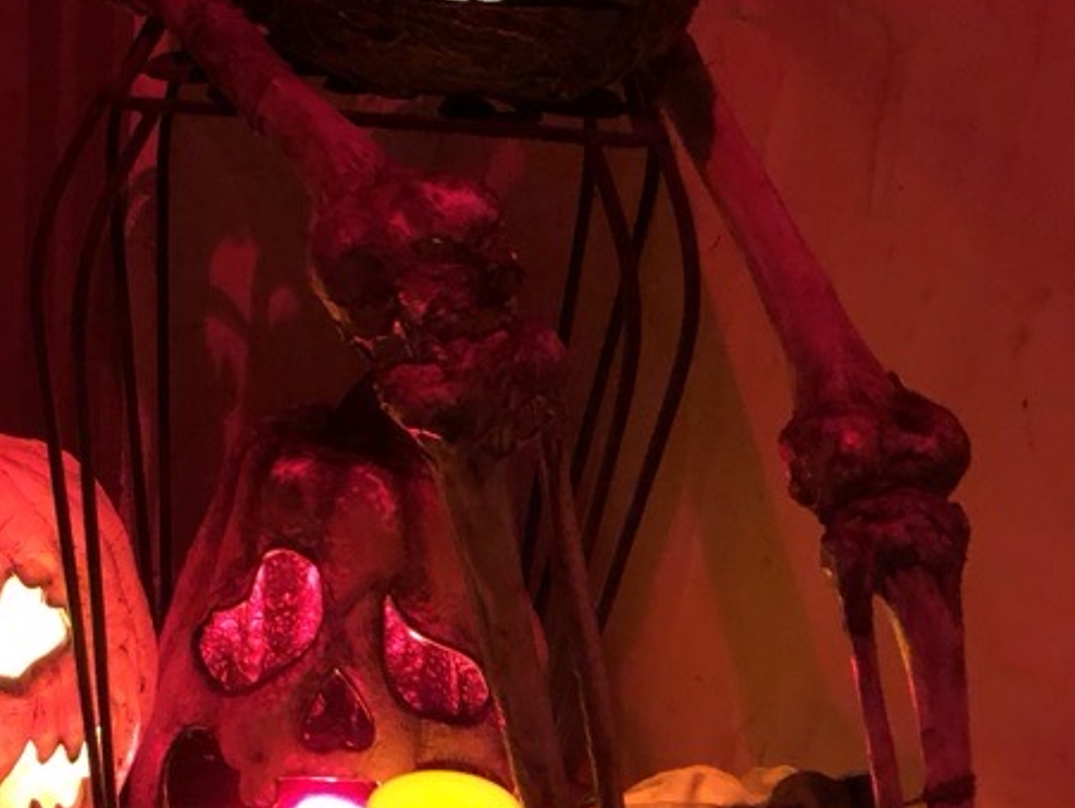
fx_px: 2082
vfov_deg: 22.0
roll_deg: -1.1
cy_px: 400
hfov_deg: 27.3
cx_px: 2
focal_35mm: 67
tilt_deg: -20.9
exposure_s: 1/4
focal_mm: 3.99
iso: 160
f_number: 1.8
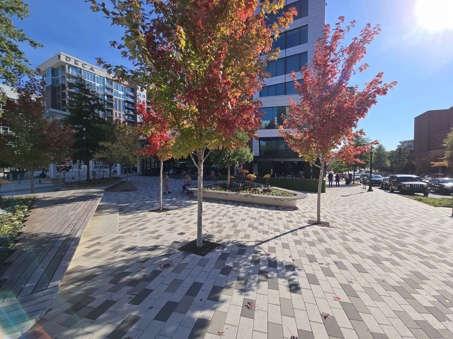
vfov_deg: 89.9
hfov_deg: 106.2
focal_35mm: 13
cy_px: 170
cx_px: 226
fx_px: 170
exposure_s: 1/2359
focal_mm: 2.2
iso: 50
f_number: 2.2
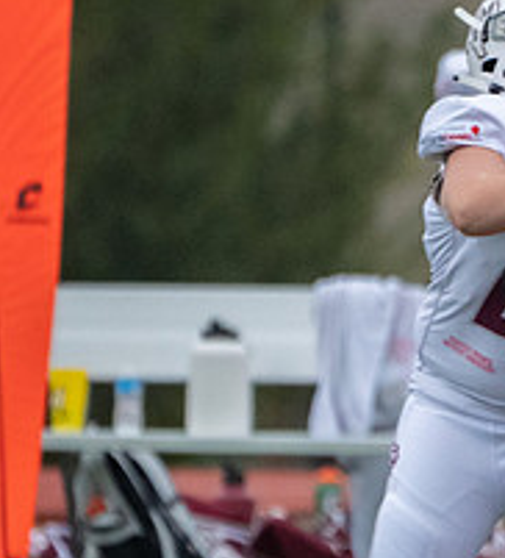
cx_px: 751
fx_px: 27543
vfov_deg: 1.2
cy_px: 351
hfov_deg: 1.1
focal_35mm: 1584
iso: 5000
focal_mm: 400
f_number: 5.6
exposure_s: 1/1000
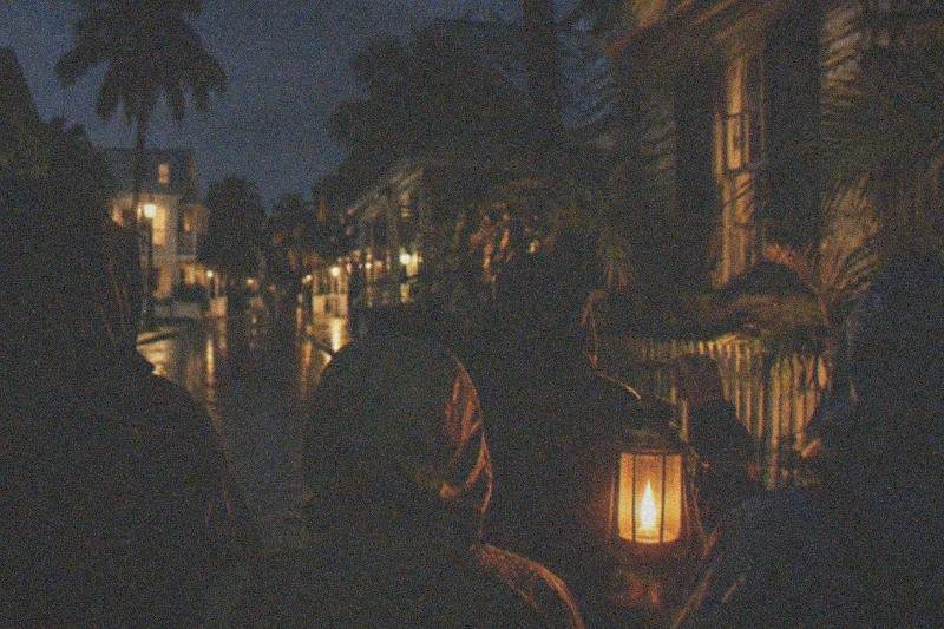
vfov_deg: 19.4
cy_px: 314
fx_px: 1835
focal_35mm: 70
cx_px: 472
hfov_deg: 28.8
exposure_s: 1/60
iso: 10000
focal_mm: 70
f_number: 6.3
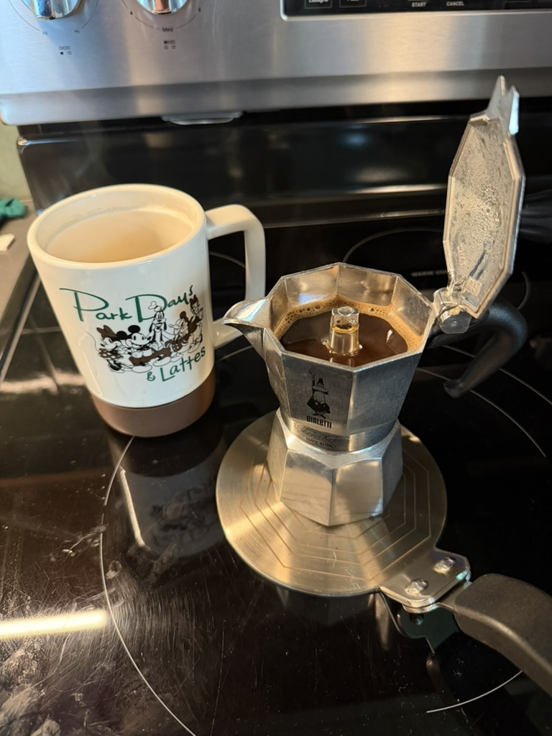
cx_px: 276
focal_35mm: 24
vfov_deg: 71.6
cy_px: 368
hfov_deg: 56.8
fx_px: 510
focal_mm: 6.76
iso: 640
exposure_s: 1/40
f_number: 1.78
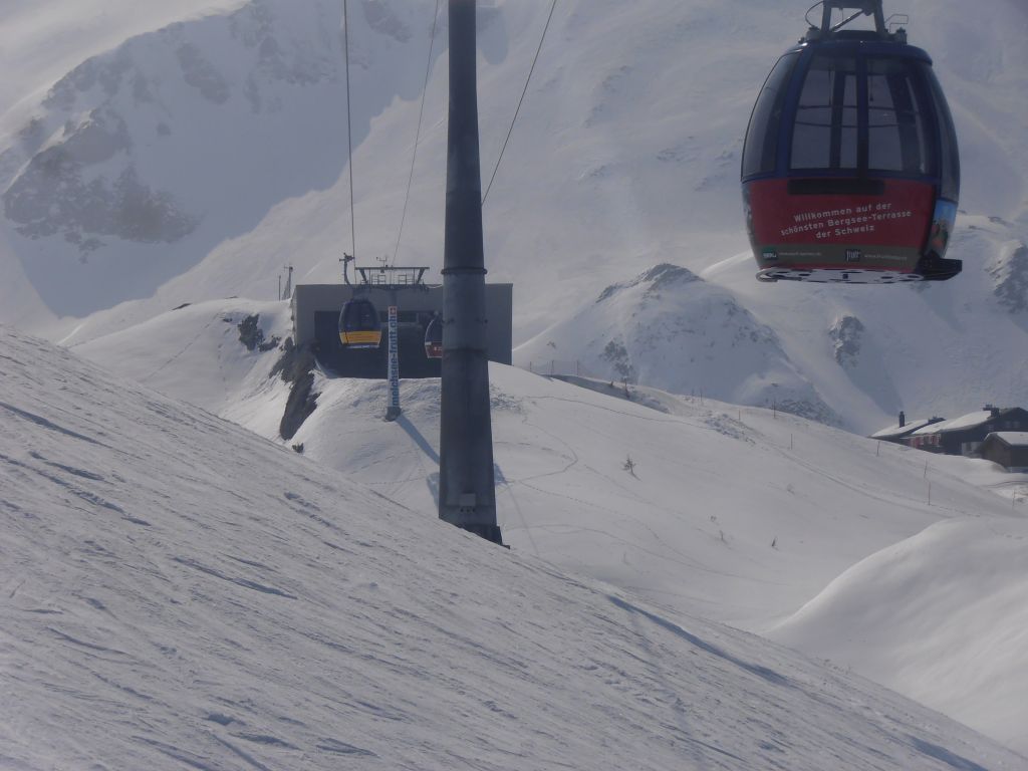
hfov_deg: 14.3
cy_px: 386
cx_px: 514
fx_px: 4098
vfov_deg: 10.7
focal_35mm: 138
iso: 80
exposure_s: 1/250
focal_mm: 24.39
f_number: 15
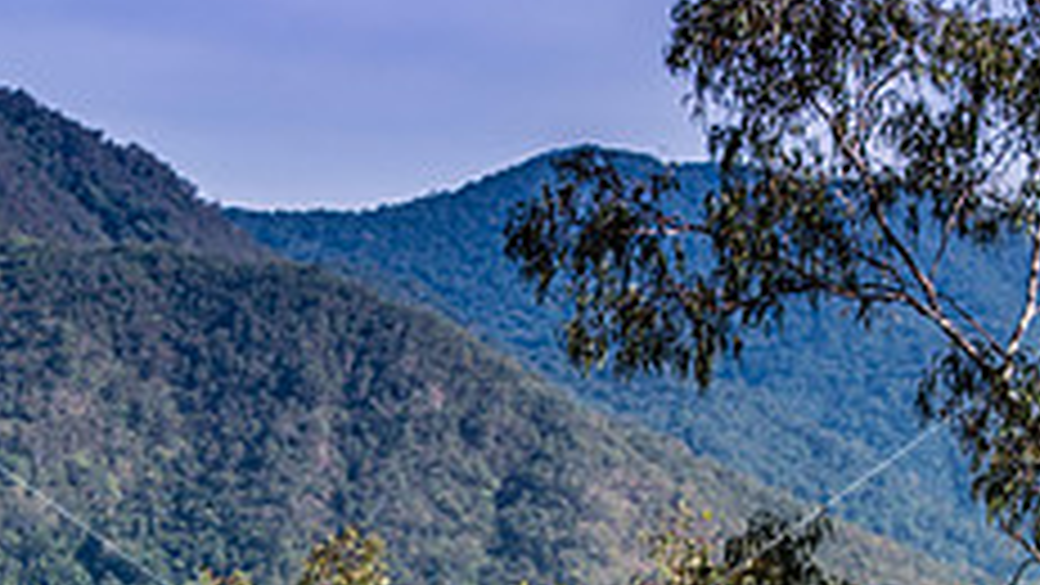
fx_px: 7253
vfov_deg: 4.6
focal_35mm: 263
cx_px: 441
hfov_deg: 8.2
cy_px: 778
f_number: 5
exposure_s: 1/2000
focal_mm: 86
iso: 250
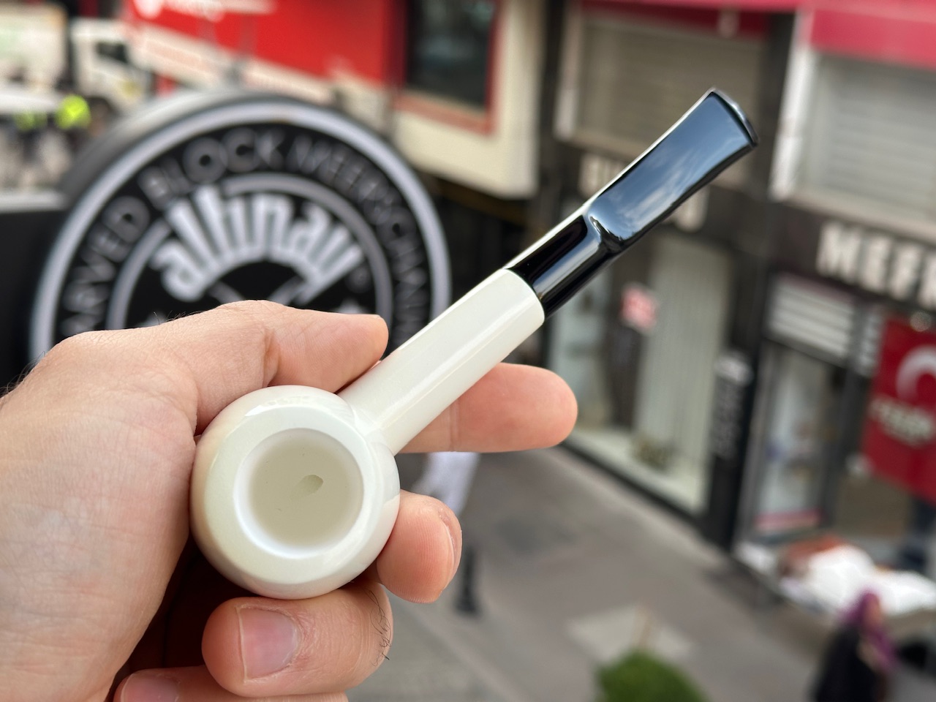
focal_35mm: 48
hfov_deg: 39.7
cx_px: 468
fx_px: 1298
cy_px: 351
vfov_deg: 30.3
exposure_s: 1/349
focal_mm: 6.86
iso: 64
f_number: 1.78
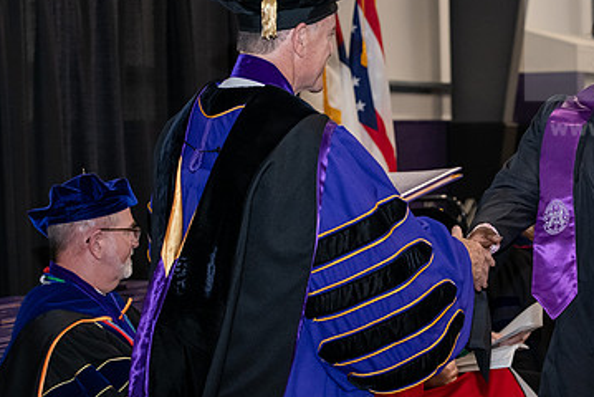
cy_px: 163
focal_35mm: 113
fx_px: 1866
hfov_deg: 17.9
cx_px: 475
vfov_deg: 12.1
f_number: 5.6
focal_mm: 70
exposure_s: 1/200
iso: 2500
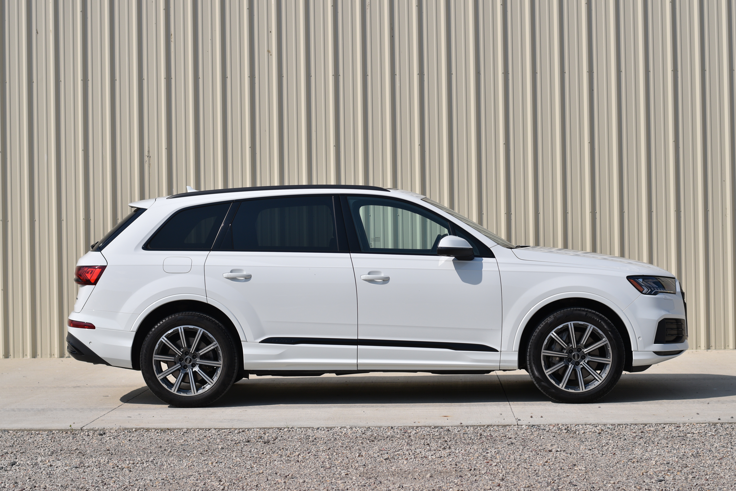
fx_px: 1533
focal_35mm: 75
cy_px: 246
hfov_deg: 27.0
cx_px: 368
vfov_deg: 18.2
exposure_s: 1/4000
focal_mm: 50
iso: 125
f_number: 4.5
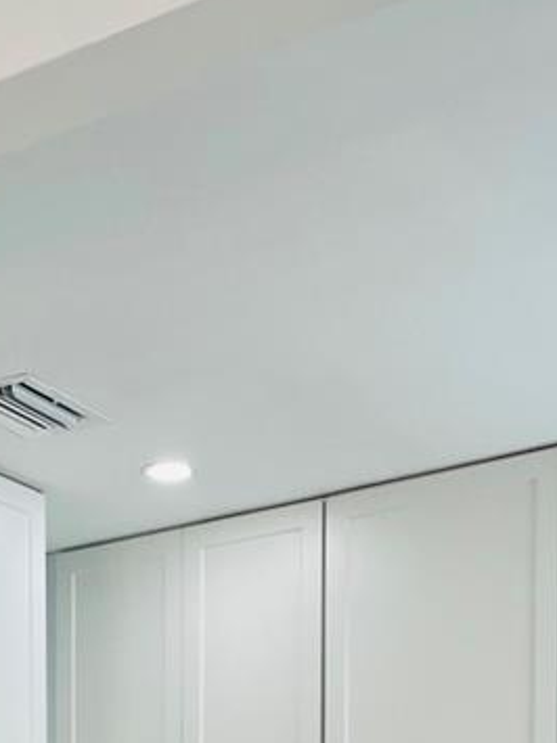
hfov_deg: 16.5
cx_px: 44
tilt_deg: -3.1
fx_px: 1889
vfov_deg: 18.8
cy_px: 1206
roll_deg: +0.1
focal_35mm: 88
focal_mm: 4.2
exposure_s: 1/161
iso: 32
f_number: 1.6
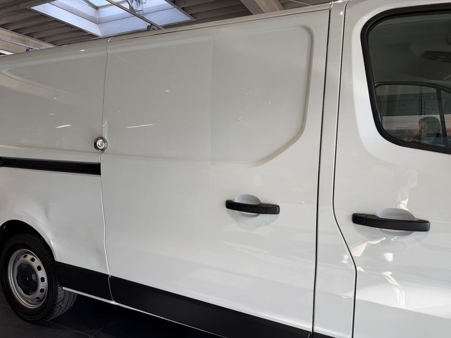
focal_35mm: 24
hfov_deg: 71.6
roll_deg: -0.7
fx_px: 313
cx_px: 226
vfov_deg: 56.8
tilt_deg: -5.0
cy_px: 169
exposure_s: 1/196
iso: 64
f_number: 1.78
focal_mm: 6.76
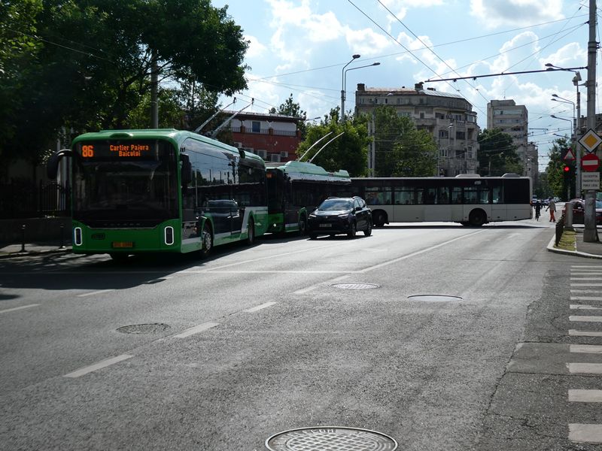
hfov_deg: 42.9
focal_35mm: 44
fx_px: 765
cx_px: 301
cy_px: 226
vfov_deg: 32.9
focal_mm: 7.8
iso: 80
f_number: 3.9
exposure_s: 1/1600
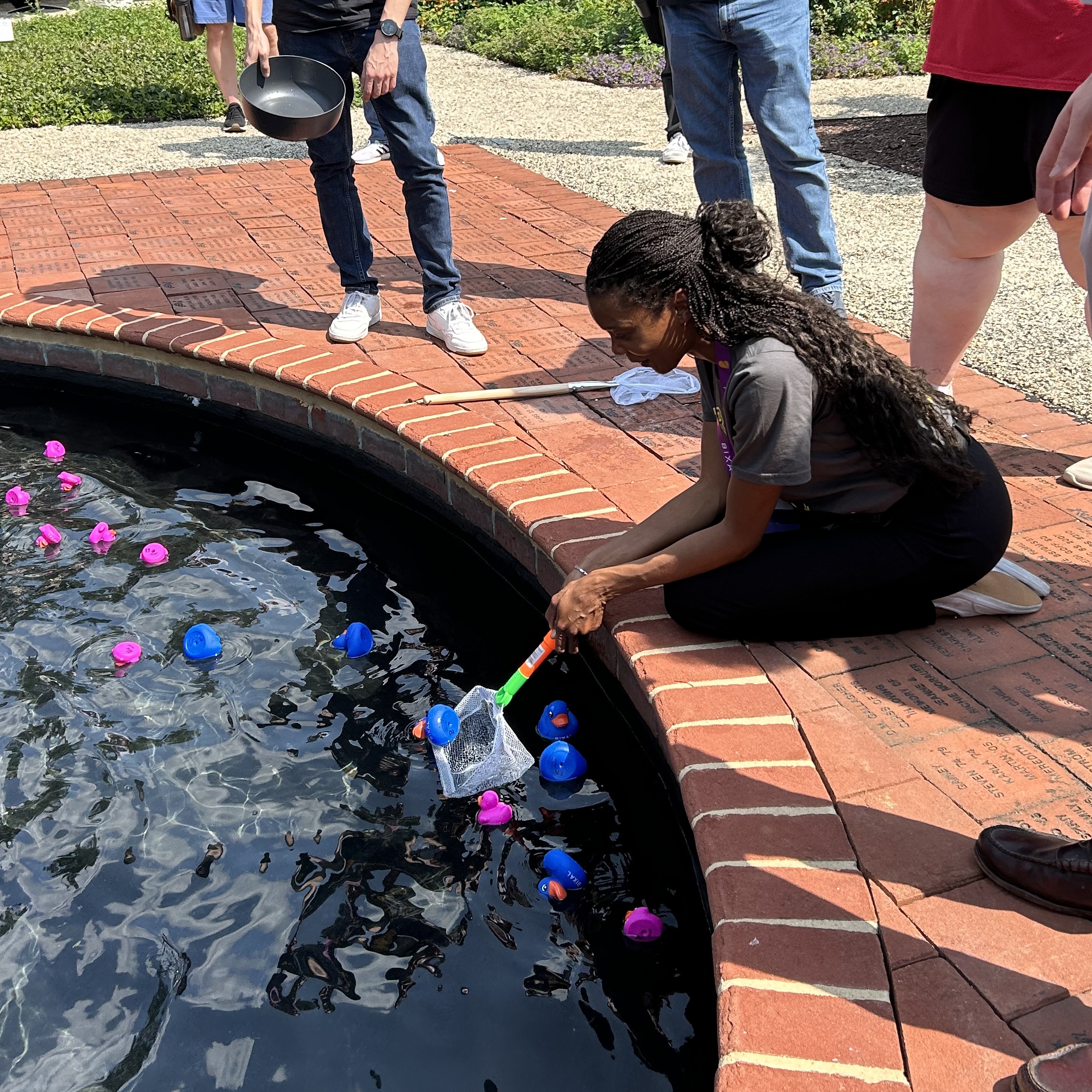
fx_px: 1428
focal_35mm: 40
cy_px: 358
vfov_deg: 41.3
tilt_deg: -19.0
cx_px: 528
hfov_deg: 41.9
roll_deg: +0.8
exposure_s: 1/1669
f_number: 1.5
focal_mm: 5.7
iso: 50
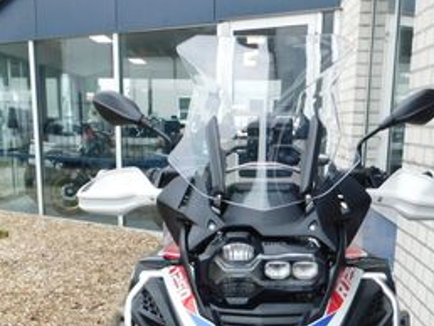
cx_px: 210
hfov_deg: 31.2
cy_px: 397
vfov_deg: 21.8
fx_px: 778
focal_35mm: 62
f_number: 3.1
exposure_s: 1/160
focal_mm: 4.5
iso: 125
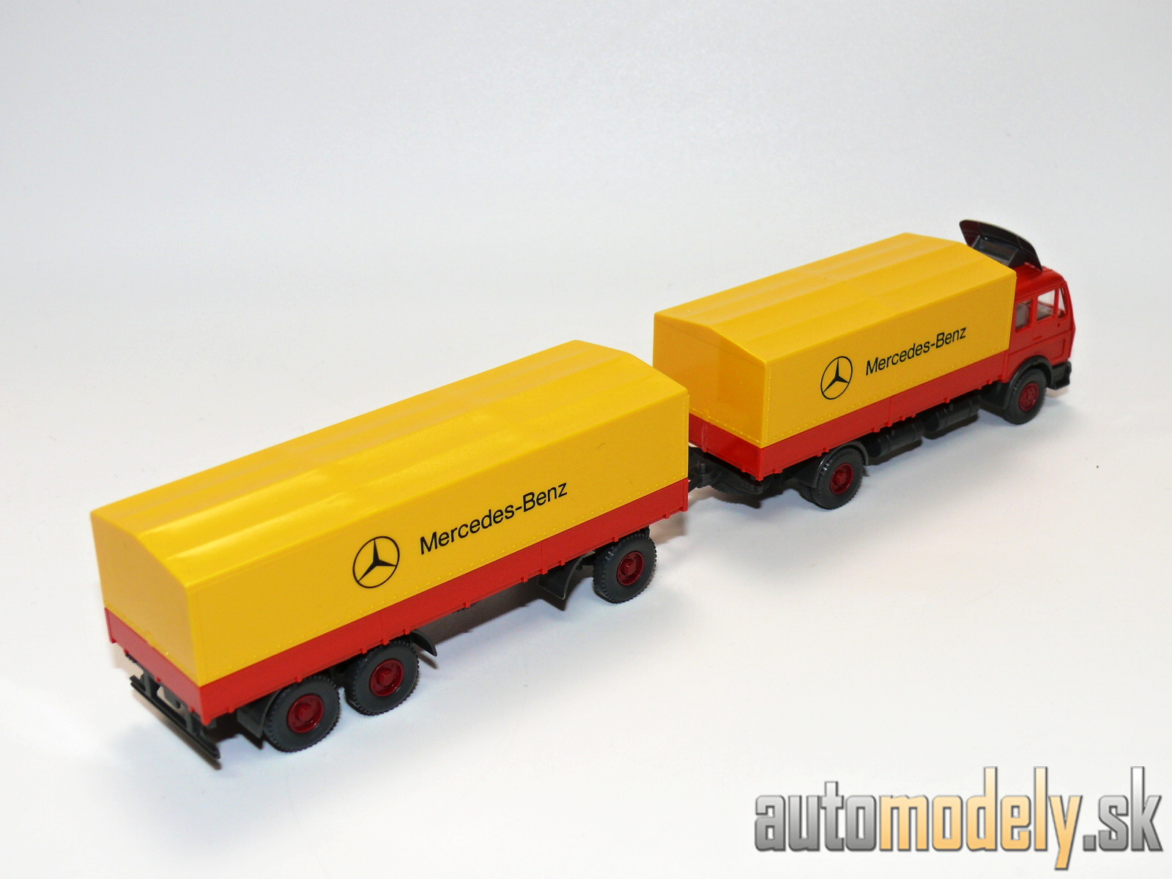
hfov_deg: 36.2
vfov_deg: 27.5
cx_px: 586
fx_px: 1794
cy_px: 440
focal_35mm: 53
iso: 100
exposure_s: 1/30
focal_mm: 9.5
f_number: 4
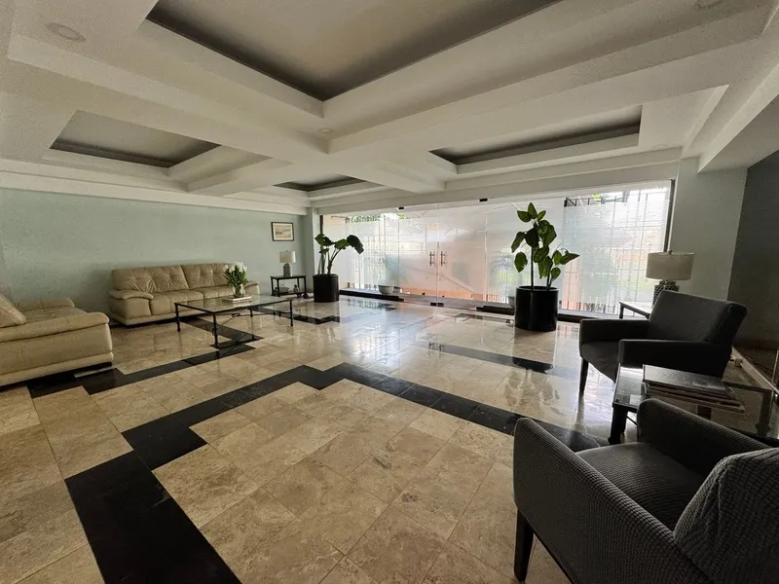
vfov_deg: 85.7
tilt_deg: -8.0
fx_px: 315
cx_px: 390
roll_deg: +0.1
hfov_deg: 102.1
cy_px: 292
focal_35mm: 14
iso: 125
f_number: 2.2
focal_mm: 2.22
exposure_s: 1/99
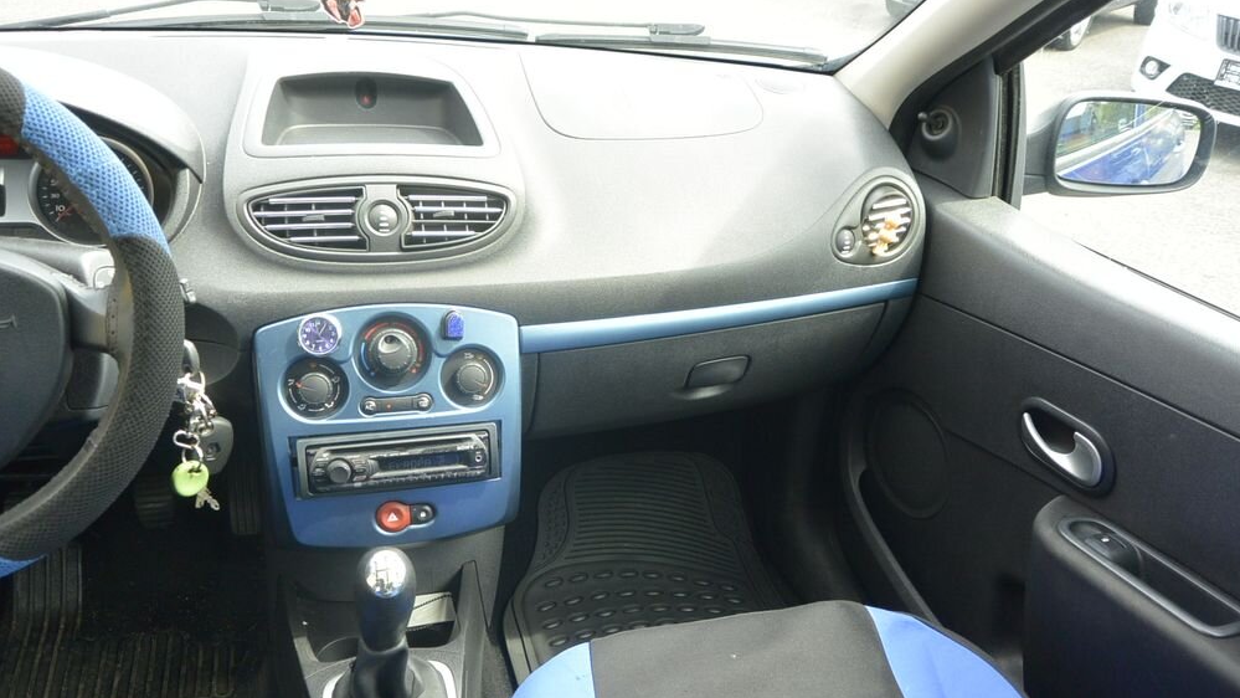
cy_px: 399
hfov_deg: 66.1
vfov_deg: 40.1
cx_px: 634
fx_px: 954
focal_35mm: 29
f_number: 3.5
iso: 200
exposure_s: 1/160
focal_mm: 10
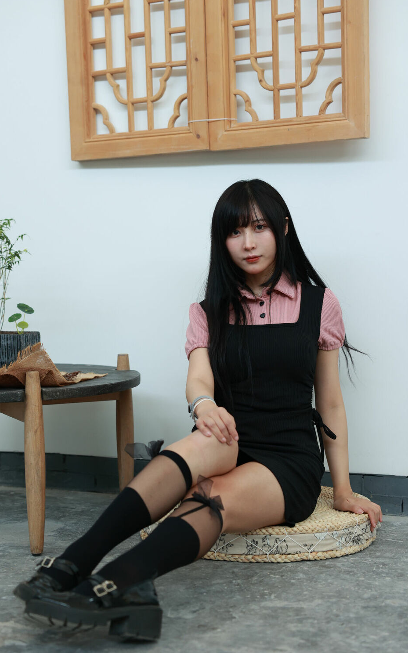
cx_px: 198
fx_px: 1210
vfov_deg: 30.2
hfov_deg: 19.1
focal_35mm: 68
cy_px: 319
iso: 800
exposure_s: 1/200
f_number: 2.8
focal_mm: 63
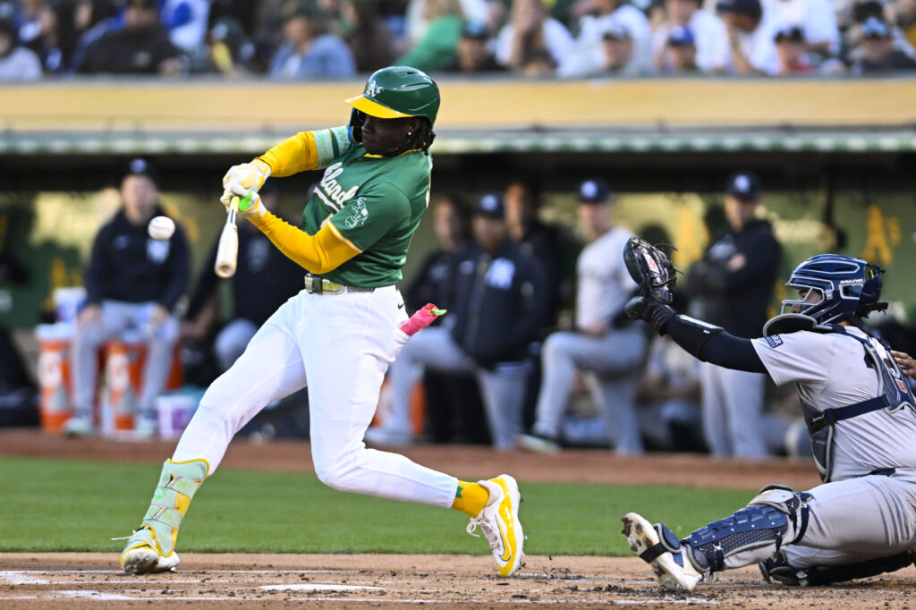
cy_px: 305
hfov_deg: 4.6
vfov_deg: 3.1
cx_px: 458
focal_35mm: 450
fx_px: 11446
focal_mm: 300
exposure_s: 1/2500
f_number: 2.8
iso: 2000
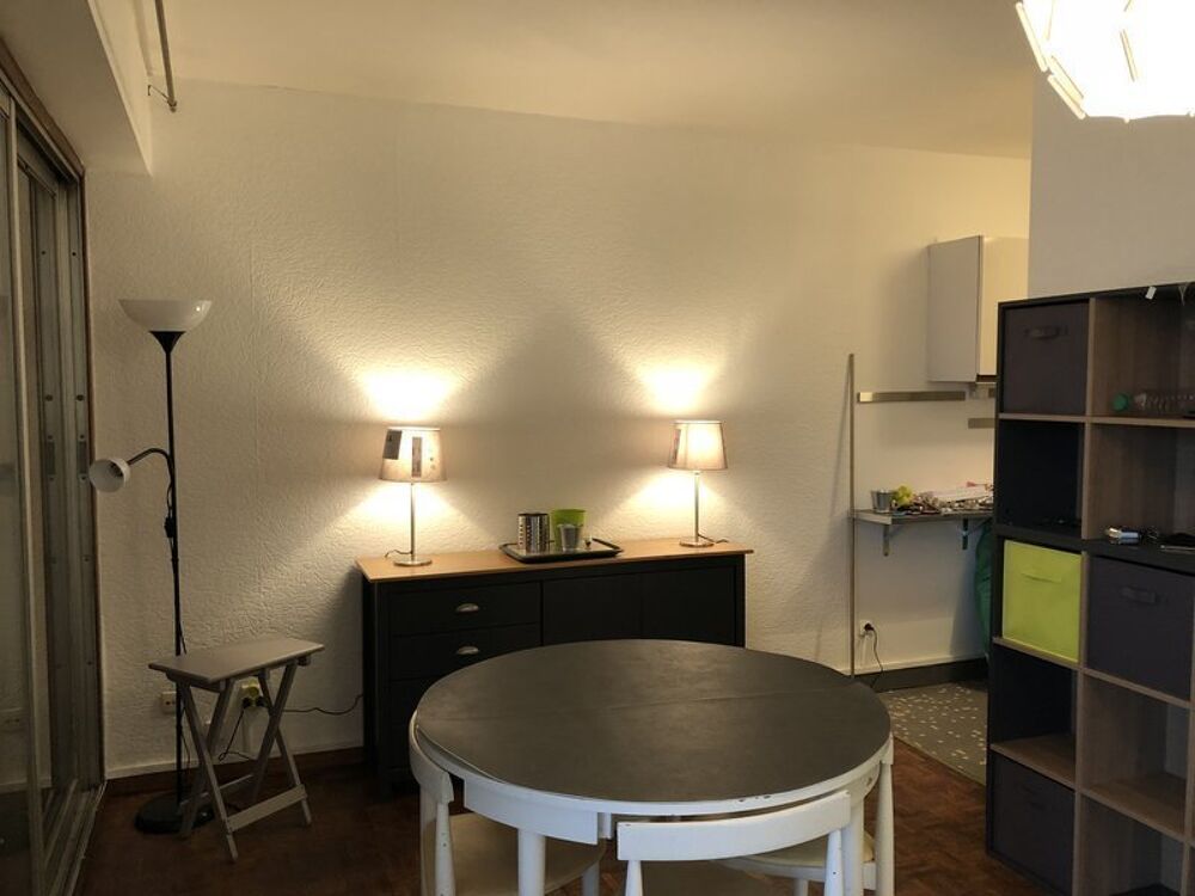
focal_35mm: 28
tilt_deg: -3.5
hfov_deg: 63.4
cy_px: 448
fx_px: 967
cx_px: 598
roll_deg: +0.5
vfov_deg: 49.7
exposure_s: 1/17
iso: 64
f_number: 1.8
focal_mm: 3.99
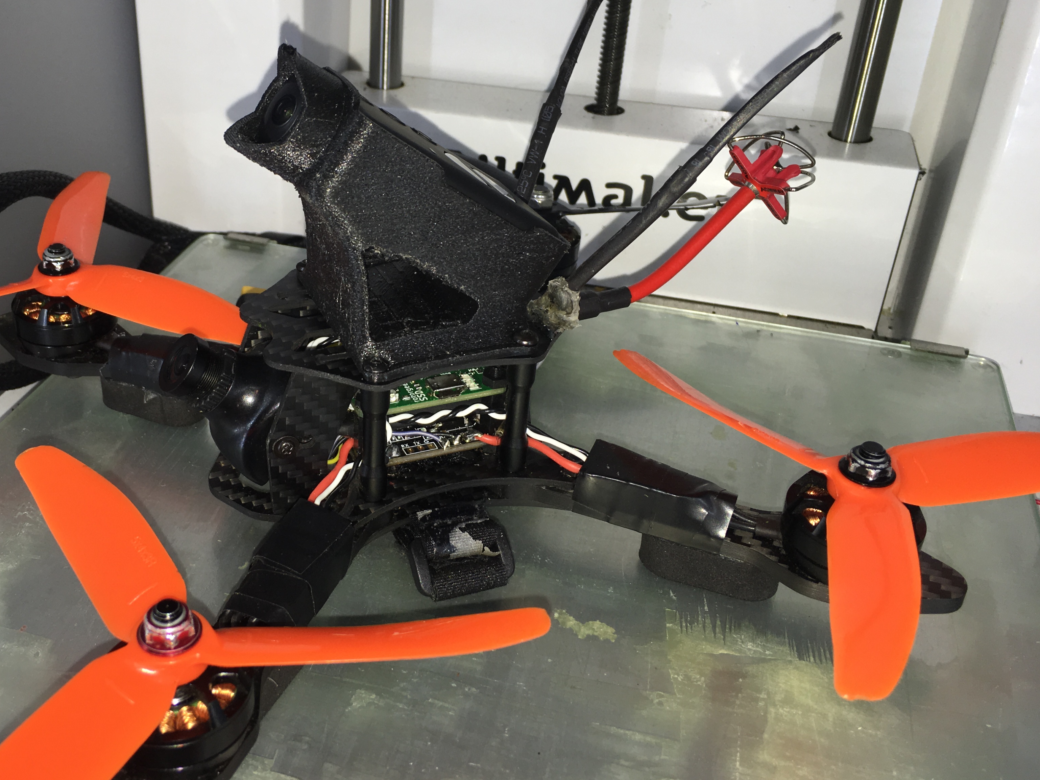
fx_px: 1142
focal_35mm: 38
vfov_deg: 37.7
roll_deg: -2.0
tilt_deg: -29.8
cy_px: 340
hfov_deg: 48.4
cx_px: 370
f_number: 2.2
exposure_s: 1/62
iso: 25
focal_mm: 4.15
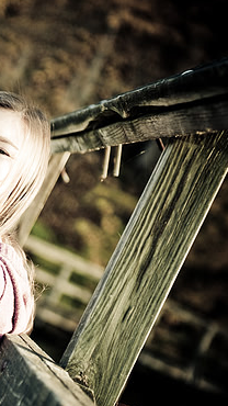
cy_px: 209
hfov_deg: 7.0
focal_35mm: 172
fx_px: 1849
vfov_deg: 12.5
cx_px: -75
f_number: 2.8
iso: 100
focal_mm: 70
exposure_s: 1/160
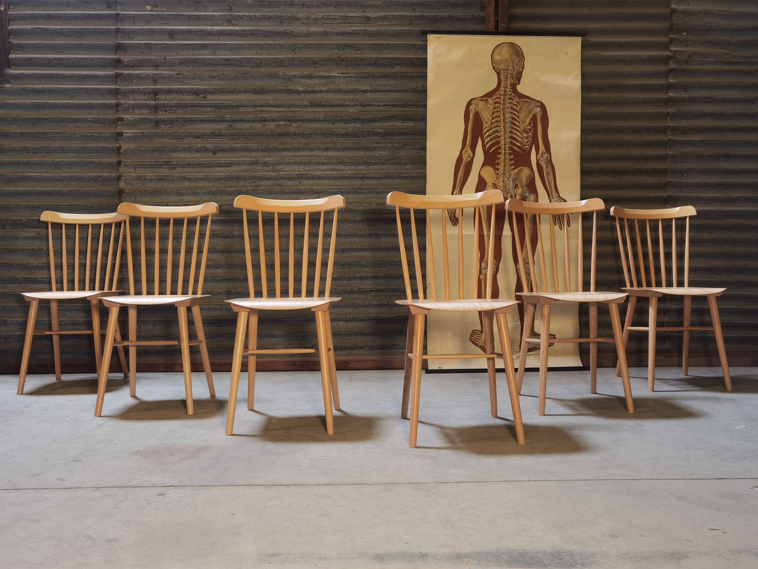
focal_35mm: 31
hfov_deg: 58.4
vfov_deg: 45.4
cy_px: 284
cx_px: 379
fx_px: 679
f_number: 1.9
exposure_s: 1/50
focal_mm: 6.71
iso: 125
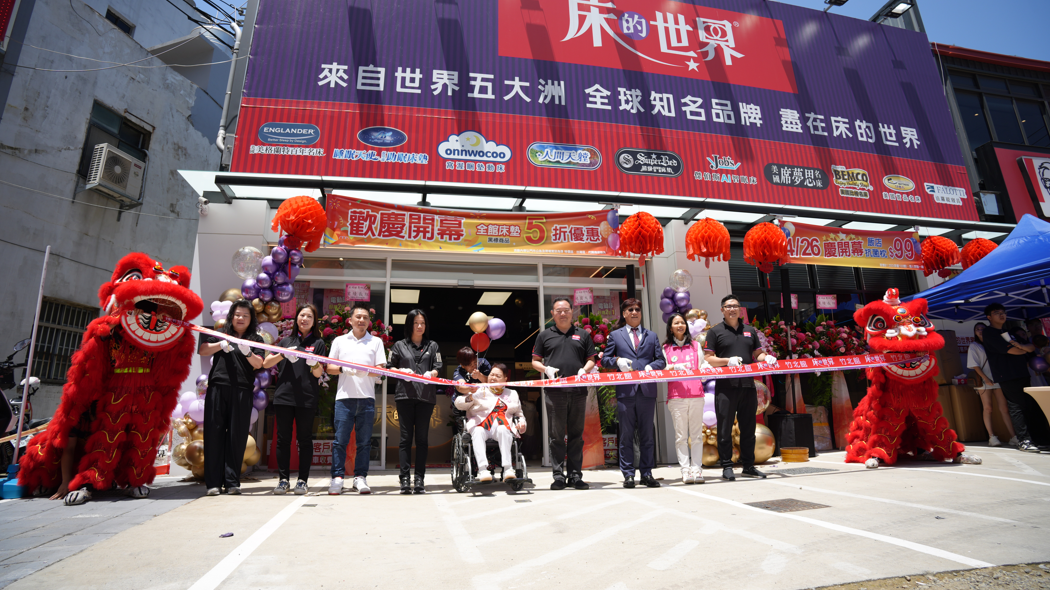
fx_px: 585
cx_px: 526
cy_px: 266
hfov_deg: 83.8
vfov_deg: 53.5
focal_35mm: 21
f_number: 5.6
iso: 100
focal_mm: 20
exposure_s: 1/400
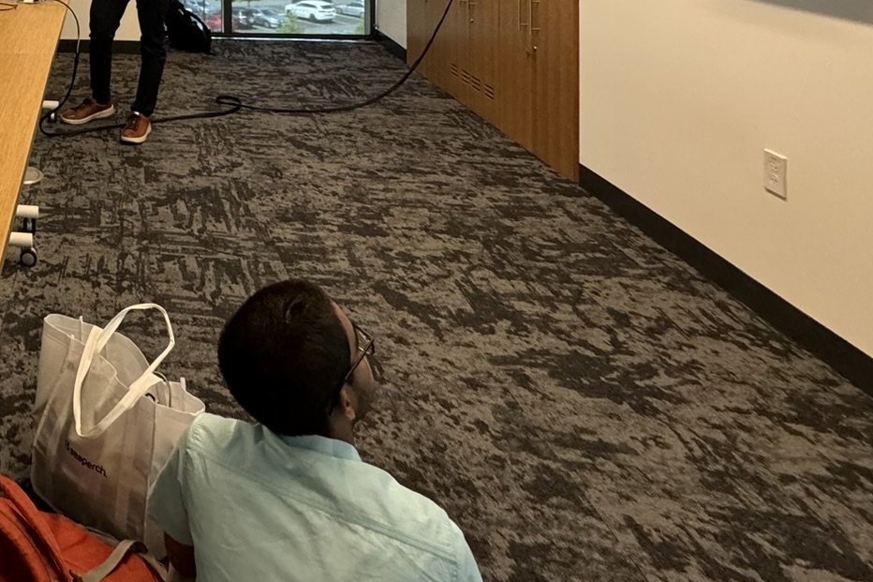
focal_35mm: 32
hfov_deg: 46.8
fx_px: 776
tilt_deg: -1.6
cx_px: -37
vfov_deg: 33.5
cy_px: -116
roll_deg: +1.1
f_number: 2.2
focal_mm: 2.22
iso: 320
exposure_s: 1/120
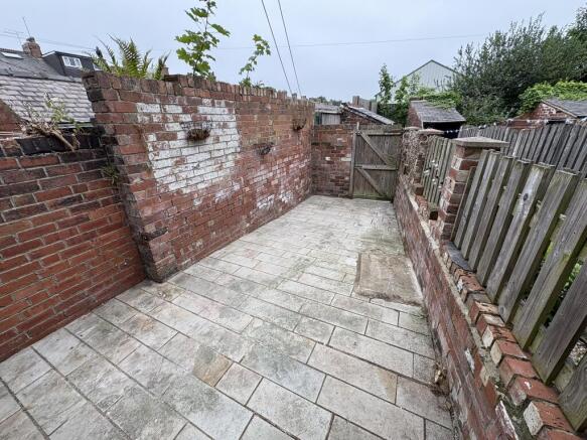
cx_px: 294
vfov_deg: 85.7
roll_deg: +2.5
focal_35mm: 14
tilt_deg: -22.5
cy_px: 220
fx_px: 237
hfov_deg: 102.1
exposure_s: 1/256
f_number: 2.2
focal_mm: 2.22
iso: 40
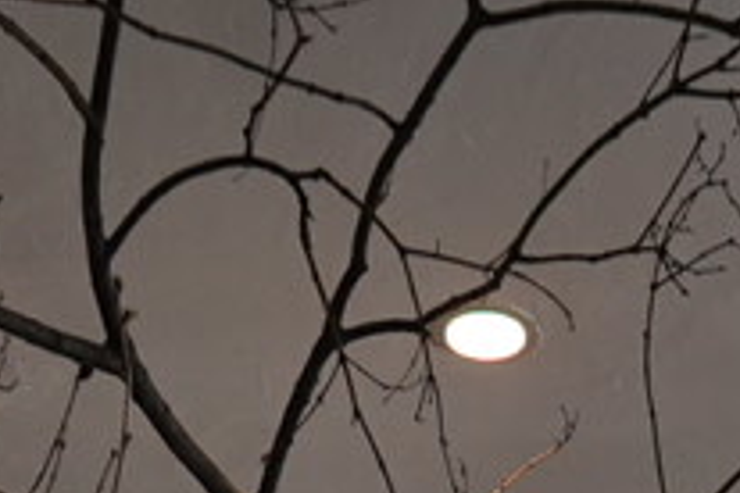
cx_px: 633
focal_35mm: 129
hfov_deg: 15.7
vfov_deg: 7.6
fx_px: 2650
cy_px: 1926
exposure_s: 1/320
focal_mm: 16.5
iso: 320
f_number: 4
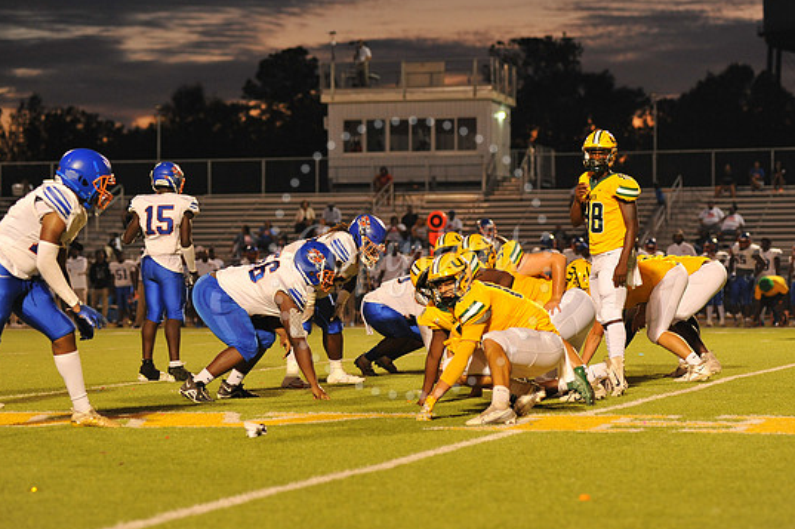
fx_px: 2670
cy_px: 256
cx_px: 410
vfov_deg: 11.3
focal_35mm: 121
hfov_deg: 16.9
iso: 2000
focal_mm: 112
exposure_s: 1/250
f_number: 3.5
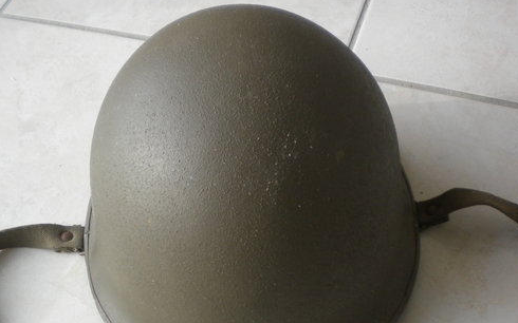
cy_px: 221
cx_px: 251
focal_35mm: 53
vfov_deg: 24.3
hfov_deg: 38.2
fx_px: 748
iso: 80
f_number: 3.1
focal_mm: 6.3
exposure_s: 1/127
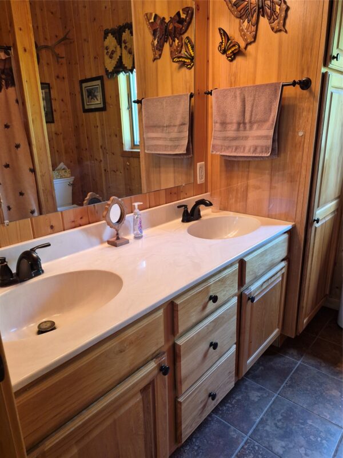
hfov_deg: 58.9
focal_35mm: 23
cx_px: 172
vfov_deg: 73.9
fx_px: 304
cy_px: 229
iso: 500
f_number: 1.8
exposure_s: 1/120
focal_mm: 5.4
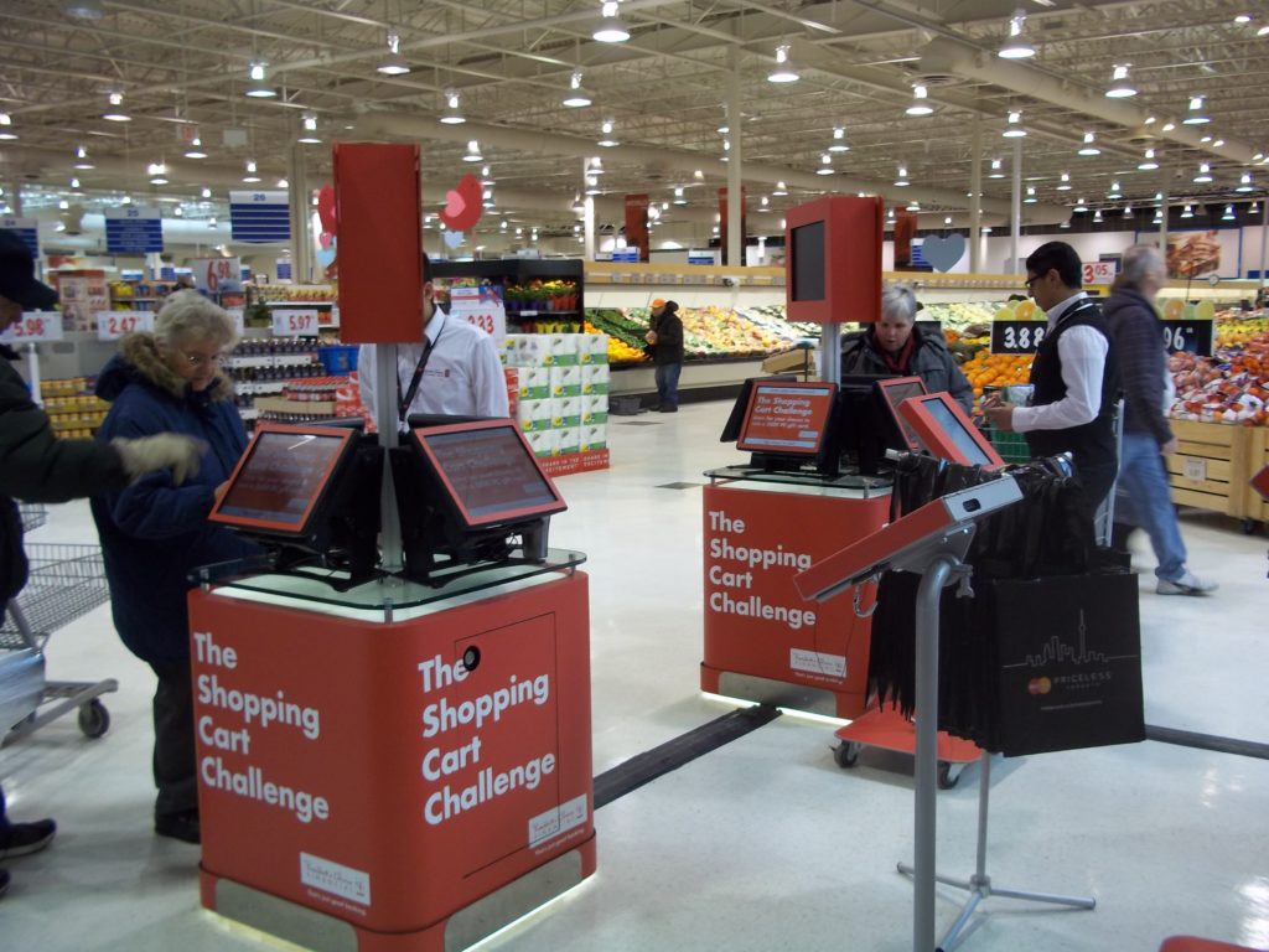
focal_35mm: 36
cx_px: 634
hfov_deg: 51.4
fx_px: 1320
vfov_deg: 39.7
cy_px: 476
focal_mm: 6.5
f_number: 3.1
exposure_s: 1/30
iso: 107
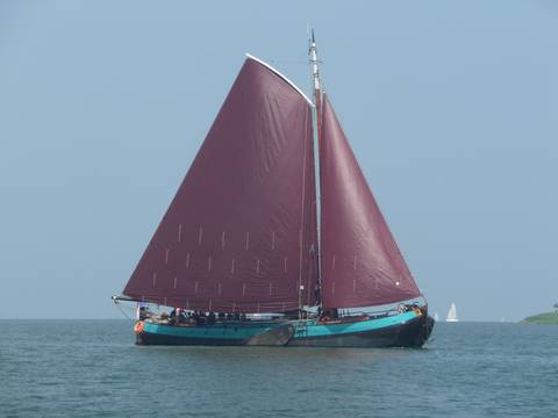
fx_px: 2869
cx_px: 279
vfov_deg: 8.3
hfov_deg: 11.1
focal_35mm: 178
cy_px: 209
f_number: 4.8
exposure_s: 1/640
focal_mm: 30.5
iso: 100
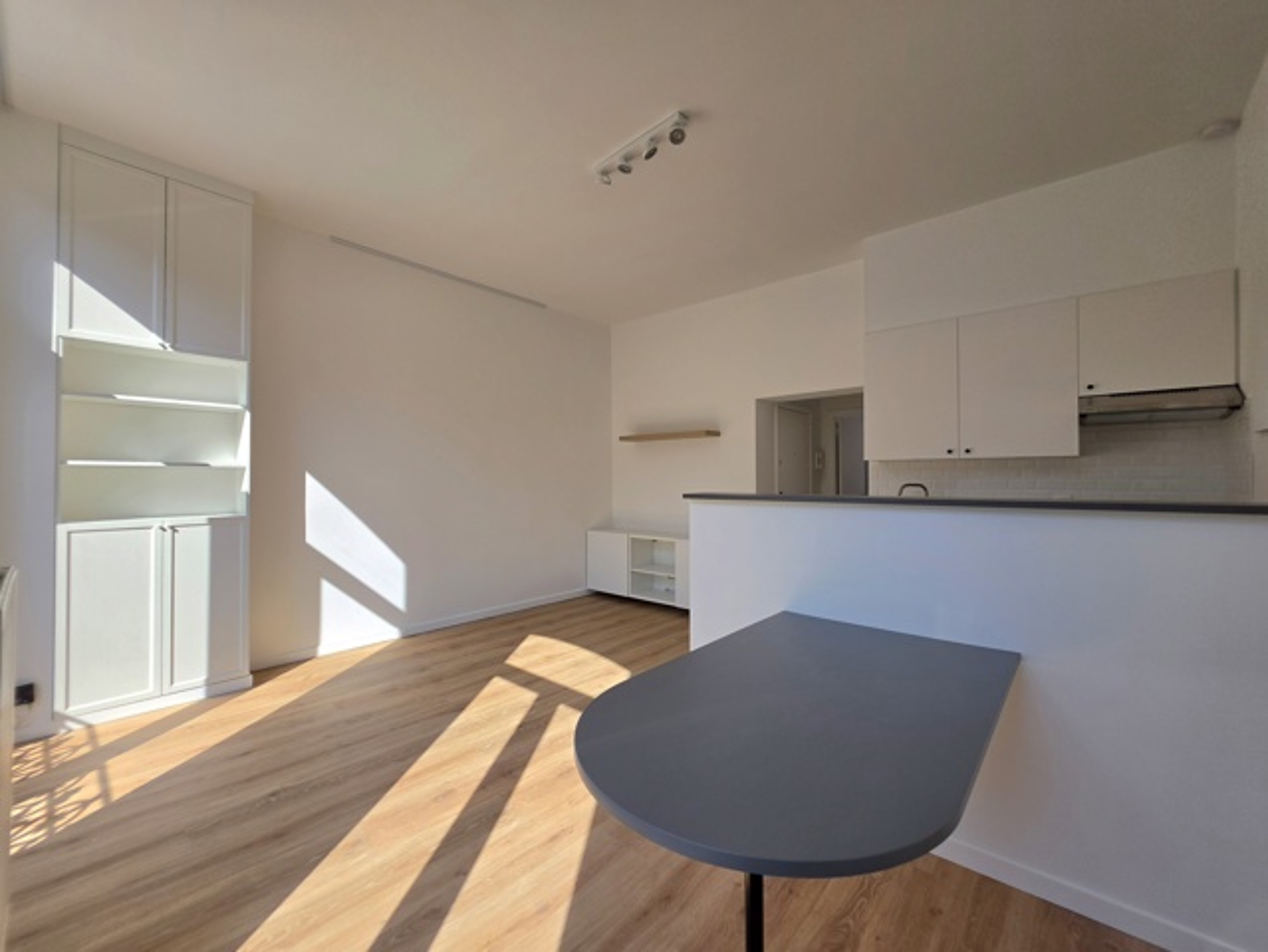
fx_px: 476
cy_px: 476
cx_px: 634
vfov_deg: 90.0
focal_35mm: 13
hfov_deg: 106.1
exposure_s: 1/909
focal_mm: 2.2
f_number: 1.9
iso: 32
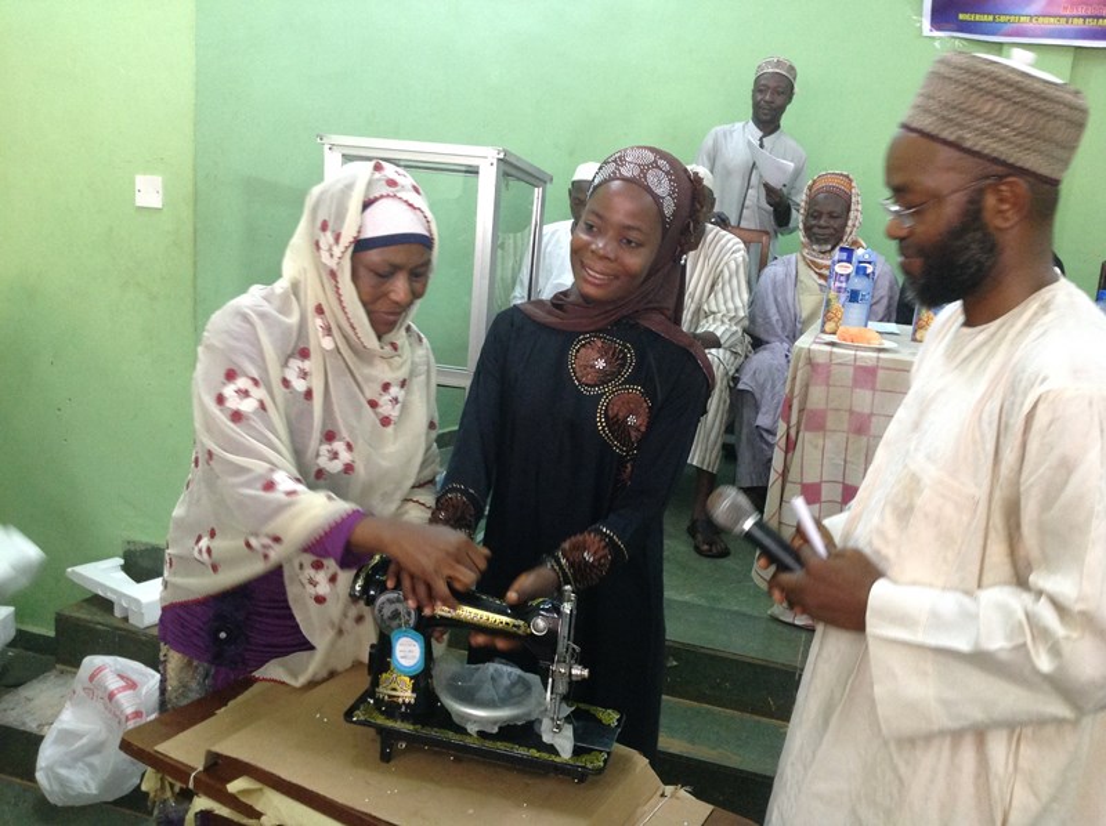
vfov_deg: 40.6
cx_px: 553
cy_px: 413
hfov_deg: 52.7
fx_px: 1117
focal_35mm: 35
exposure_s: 1/17
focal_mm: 4.28
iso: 250
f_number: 2.4
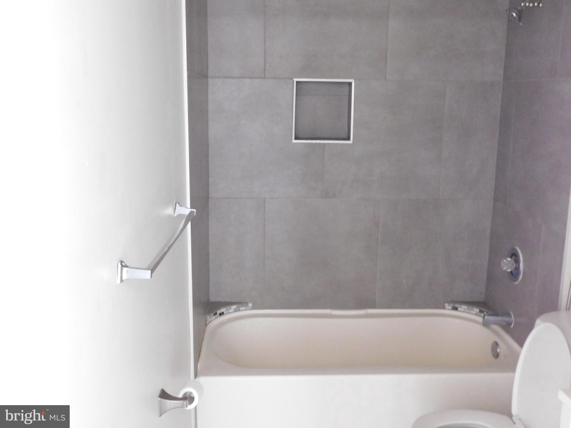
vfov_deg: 39.7
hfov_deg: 51.4
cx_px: 286
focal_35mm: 36
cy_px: 214
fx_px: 594
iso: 800
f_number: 3.5
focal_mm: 6.3
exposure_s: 1/4
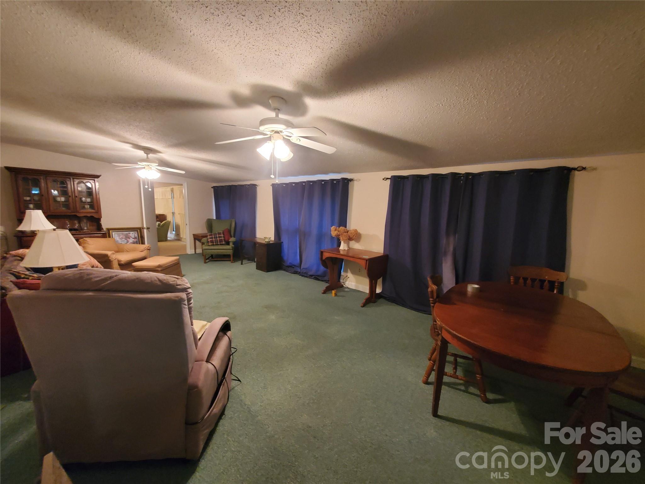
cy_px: 242
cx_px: 322
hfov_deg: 106.2
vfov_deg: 89.9
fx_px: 242
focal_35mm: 13
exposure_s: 1/24
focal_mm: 1.8
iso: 800
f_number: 2.2
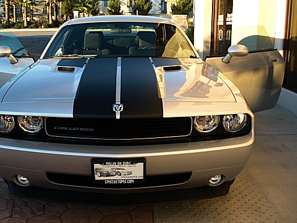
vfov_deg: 32.8
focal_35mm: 44
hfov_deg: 42.8
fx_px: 378
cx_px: 124
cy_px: 95
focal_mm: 6.3
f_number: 2.8
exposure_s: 1/160
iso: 50
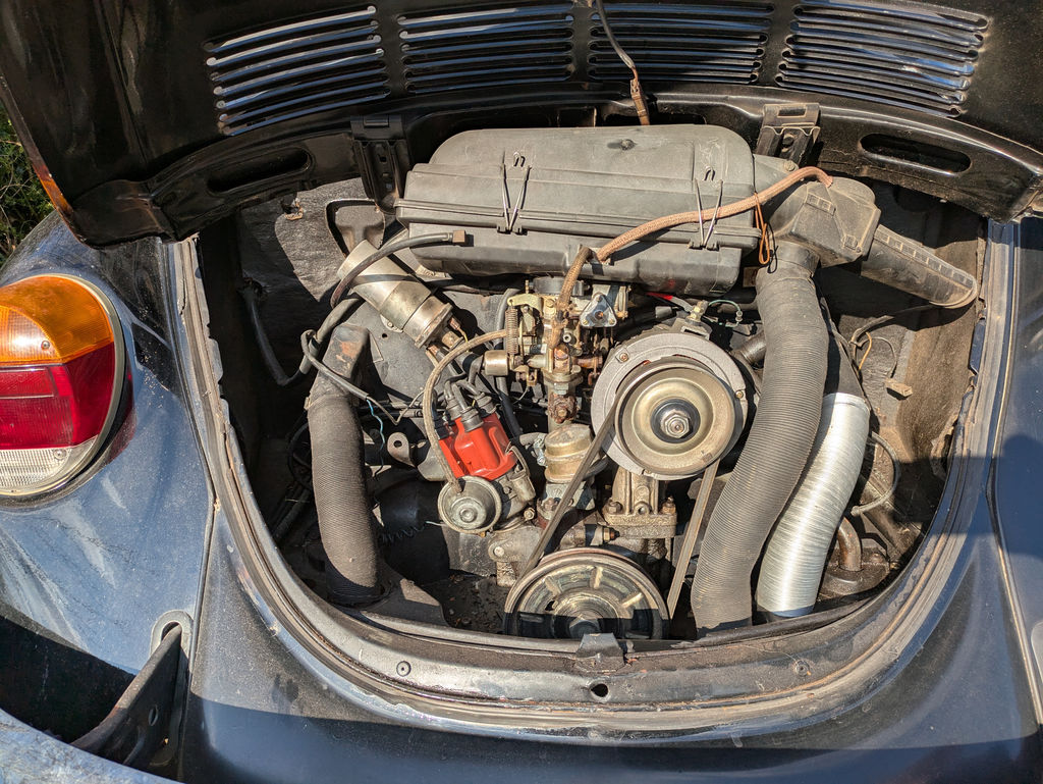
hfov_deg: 69.4
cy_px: 392
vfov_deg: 54.9
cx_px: 522
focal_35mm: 25
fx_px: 754
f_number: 1.89
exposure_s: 1/1340
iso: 40
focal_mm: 5.43
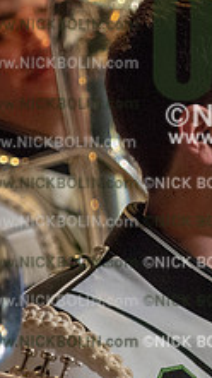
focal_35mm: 578
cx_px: 274
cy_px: 63
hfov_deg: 2.1
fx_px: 5787
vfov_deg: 3.7
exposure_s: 1/320
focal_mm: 210
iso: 8000
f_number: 5.6
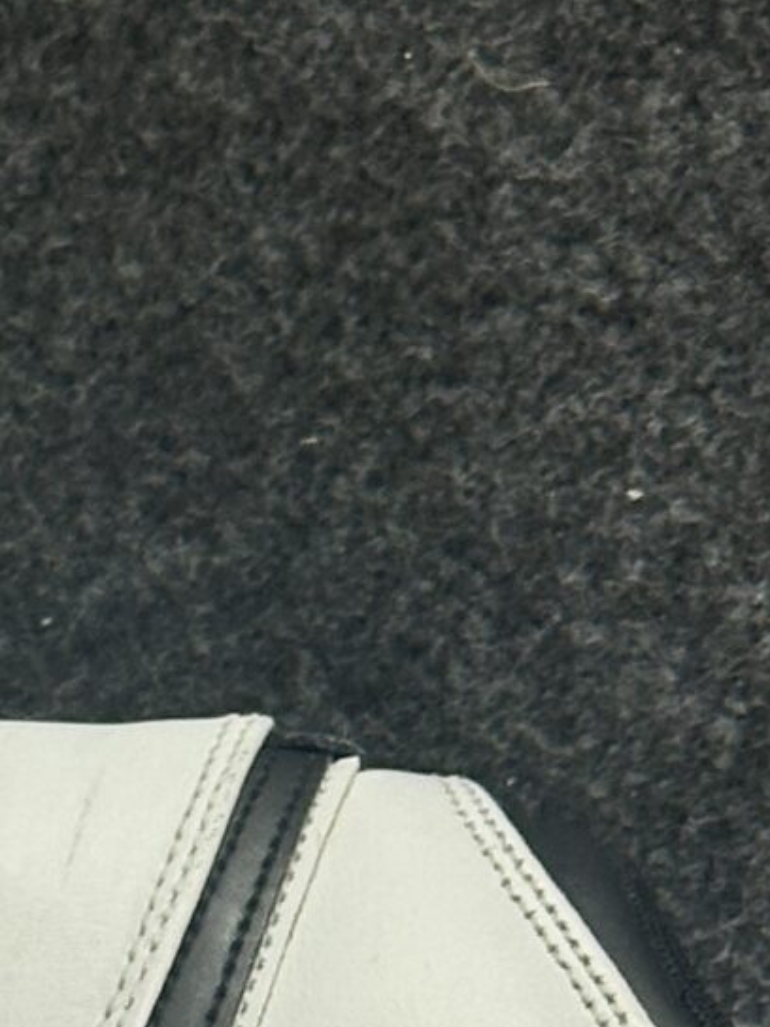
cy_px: 1946
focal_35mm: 226
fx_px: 6703
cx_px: -393
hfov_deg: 6.5
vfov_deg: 8.4
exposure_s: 1/50
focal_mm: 6.86
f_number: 1.78
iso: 125
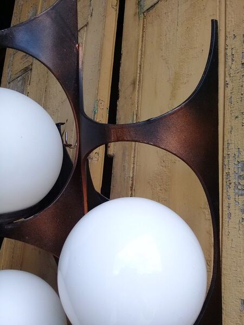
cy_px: 162
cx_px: 122
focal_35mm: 31
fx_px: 291
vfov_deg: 58.4
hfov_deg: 45.4
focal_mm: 3.3
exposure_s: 1/323
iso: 50
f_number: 2.2
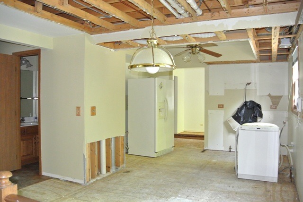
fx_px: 244
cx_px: 152
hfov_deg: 63.6
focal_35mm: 29
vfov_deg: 45.0
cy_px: 101
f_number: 3.5
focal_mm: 11
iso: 2200
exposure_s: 1/60
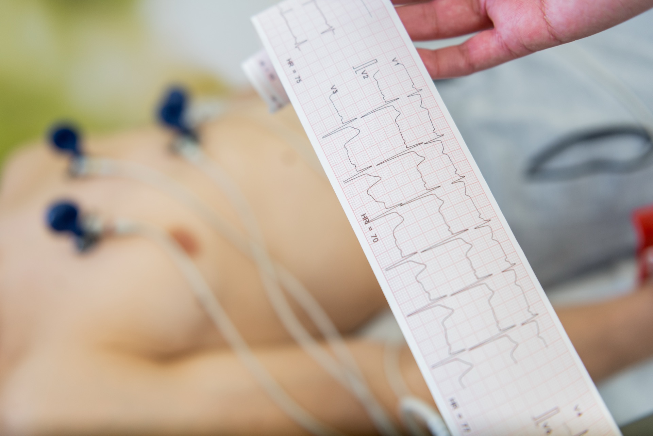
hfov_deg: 58.7
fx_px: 581
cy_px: 218
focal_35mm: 32
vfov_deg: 41.1
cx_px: 326
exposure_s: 1/250
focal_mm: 32
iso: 640
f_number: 2.8
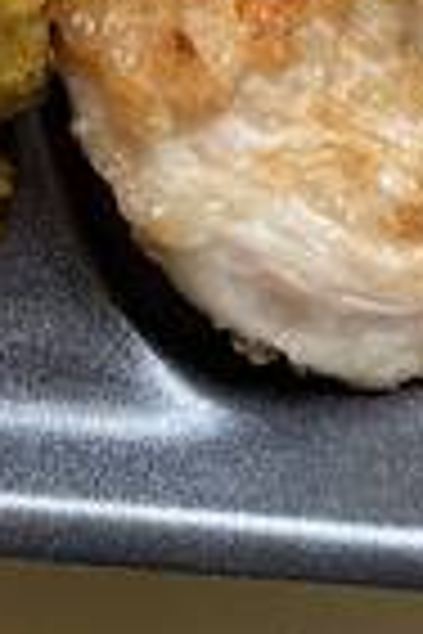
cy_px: -722
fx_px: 2485
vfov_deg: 12.4
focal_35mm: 141
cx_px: -112
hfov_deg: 9.6
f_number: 1.6
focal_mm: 4.2
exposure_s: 1/249
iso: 32
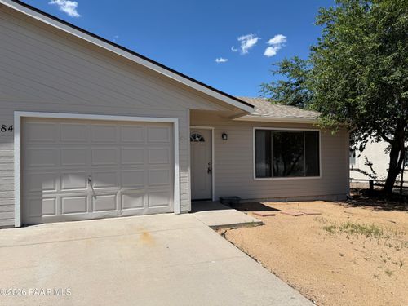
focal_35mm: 24
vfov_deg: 56.8
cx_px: 204
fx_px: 283
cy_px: 153
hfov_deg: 71.6
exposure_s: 1/6173
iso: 80
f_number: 1.78
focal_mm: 6.76
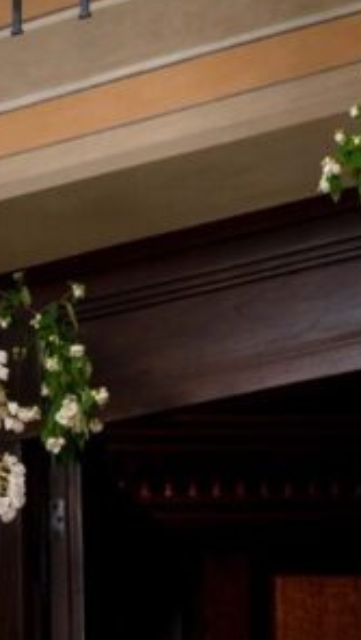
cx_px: 78
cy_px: 1187
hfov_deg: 8.0
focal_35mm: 151
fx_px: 2564
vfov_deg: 12.8
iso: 320
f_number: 4
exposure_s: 1/640
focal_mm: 37
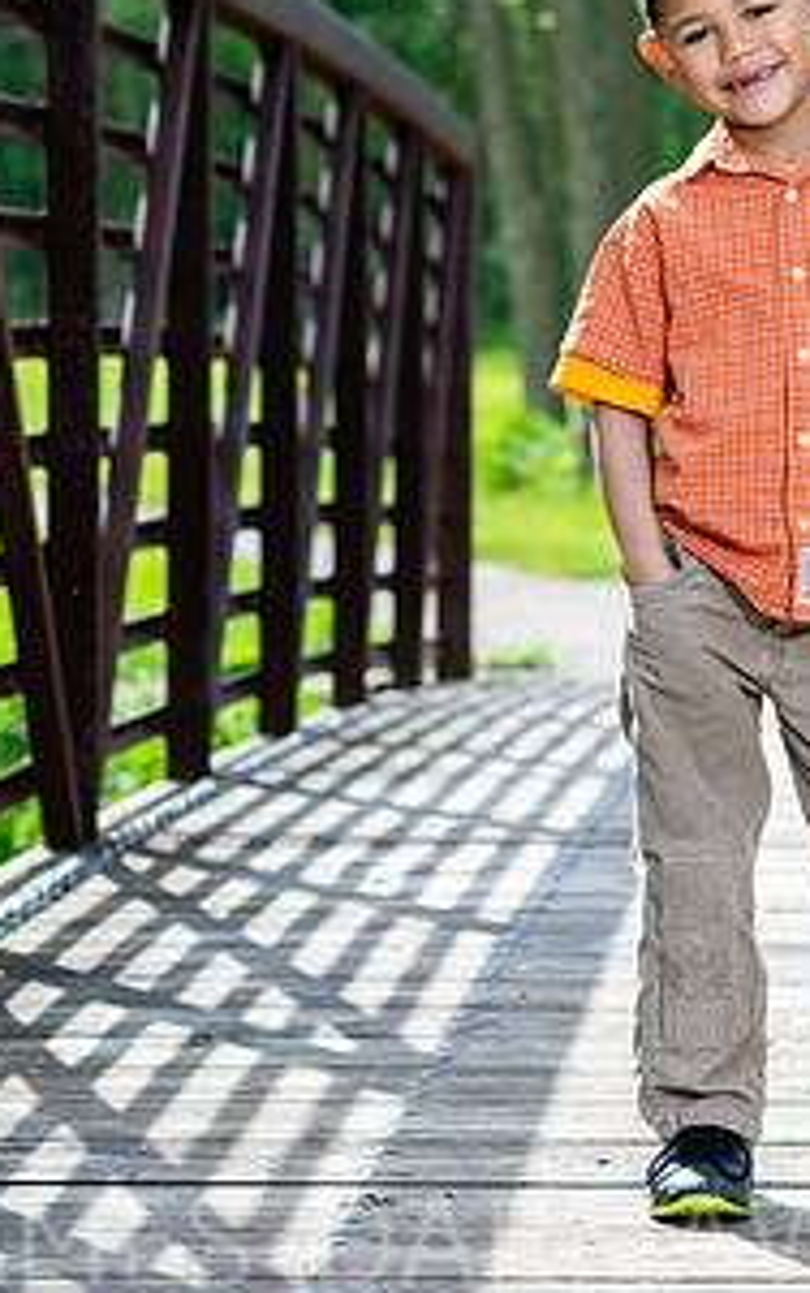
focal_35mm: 179
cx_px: 879
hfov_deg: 7.3
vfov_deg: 11.7
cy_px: 532
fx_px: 6310
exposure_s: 1/200
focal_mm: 85
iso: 100
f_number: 5
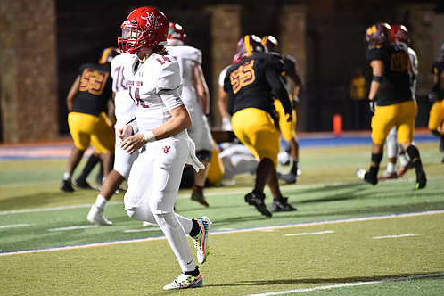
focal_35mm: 233
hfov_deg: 8.8
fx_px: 2873
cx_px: 196
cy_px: 164
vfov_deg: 5.9
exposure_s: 1/1250
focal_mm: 200
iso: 8000
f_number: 2.8
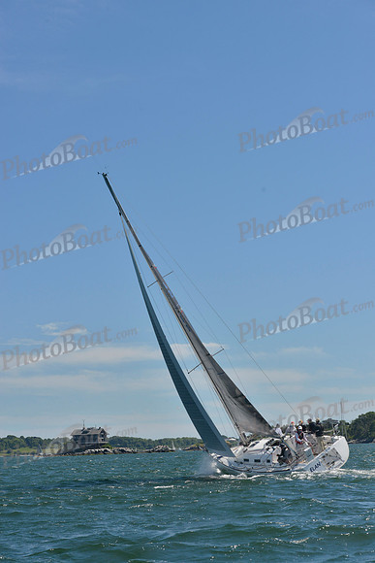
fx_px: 1093
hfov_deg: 19.5
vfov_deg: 28.8
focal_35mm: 70
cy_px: 282
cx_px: 188
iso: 280
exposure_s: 1/1250
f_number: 10
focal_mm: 70
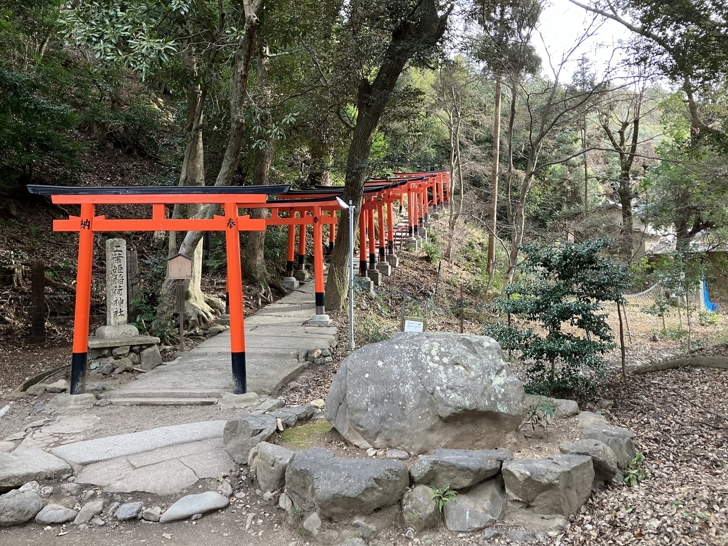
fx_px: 589
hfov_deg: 63.4
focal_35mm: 28
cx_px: 364
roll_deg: -0.1
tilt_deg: +3.4
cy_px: 273
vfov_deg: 49.7
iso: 80
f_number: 1.8
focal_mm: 3.99
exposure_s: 1/84
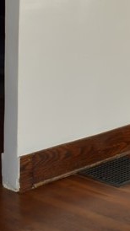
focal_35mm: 112
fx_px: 687
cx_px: 250
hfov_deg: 10.1
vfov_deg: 18.2
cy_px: -42
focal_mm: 18
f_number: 4.5
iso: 320
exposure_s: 1/80
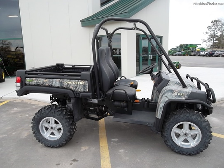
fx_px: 175
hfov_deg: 65.3
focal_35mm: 27
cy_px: 84
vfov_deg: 51.4
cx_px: 112
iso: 80
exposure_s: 1/70
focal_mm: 4.9
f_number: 3.5
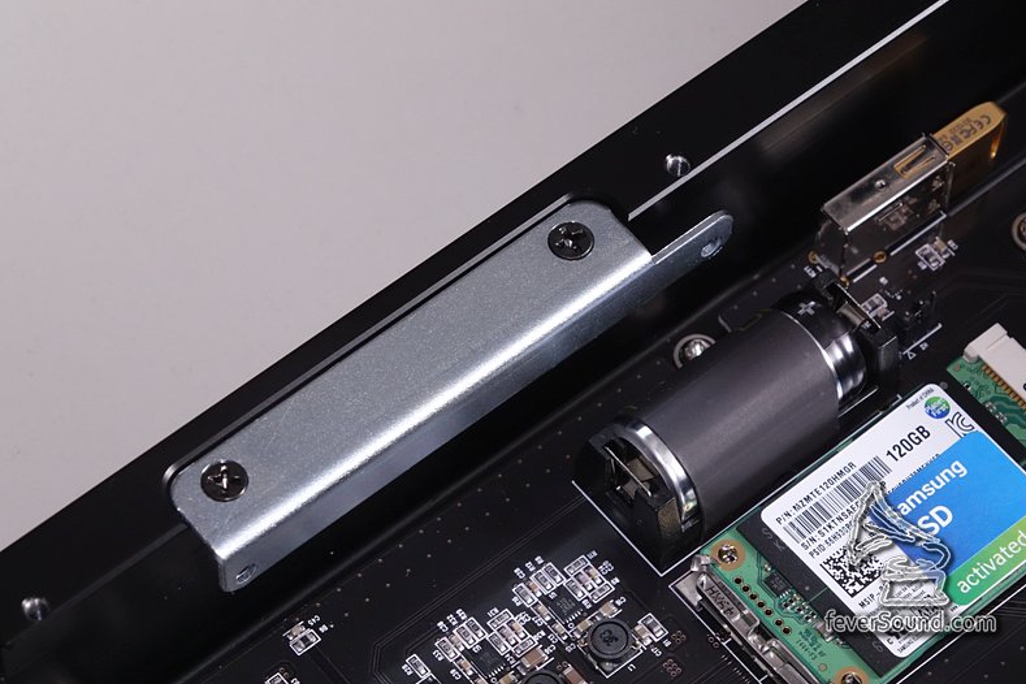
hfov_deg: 14.2
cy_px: 343
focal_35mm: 145
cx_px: 510
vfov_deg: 9.5
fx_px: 4132
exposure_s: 1/200
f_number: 8
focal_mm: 52.54
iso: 800
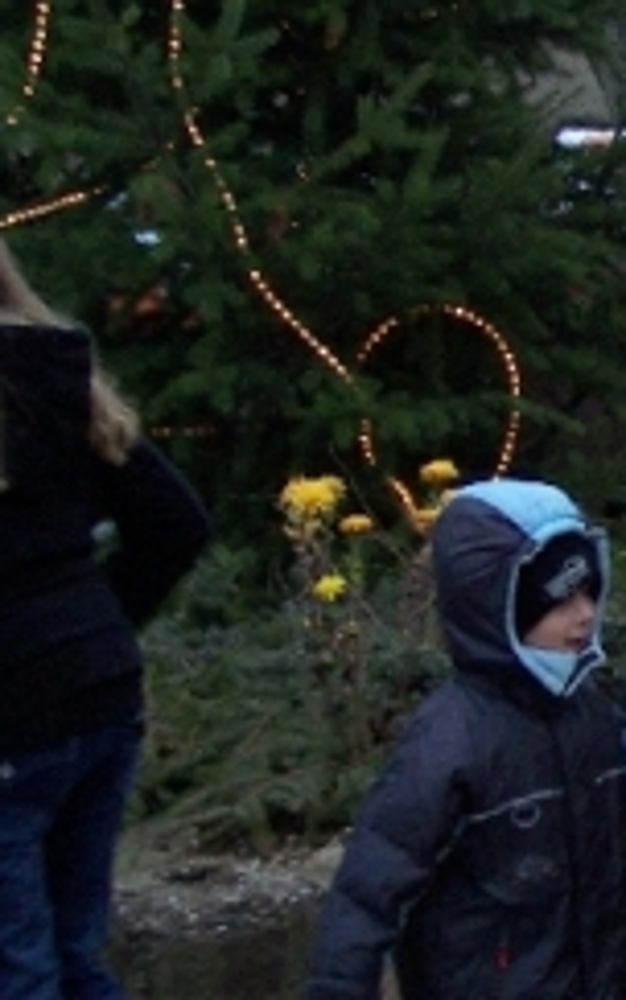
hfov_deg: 11.0
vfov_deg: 19.0
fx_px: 2974
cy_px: 321
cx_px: 1227
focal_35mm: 109
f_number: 3.4
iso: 100
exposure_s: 1/90
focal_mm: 8
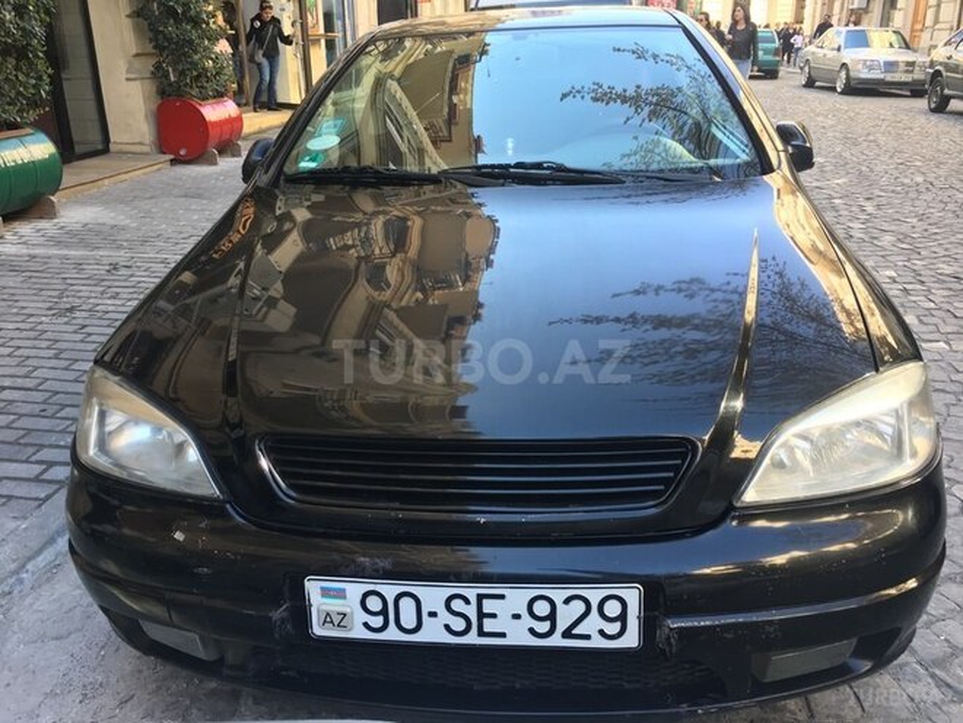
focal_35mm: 29
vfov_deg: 48.2
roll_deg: +1.2
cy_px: 362
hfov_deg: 61.7
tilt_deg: -17.5
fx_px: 807
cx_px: 482
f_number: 2.2
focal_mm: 4.15
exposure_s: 1/100
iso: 40
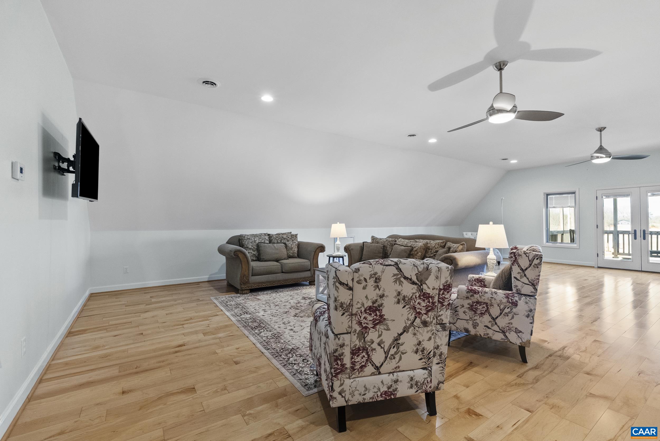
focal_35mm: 16
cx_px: 330
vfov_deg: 73.8
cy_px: 220
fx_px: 293
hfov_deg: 96.7
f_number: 8
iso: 2500
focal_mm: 16
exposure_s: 1/5
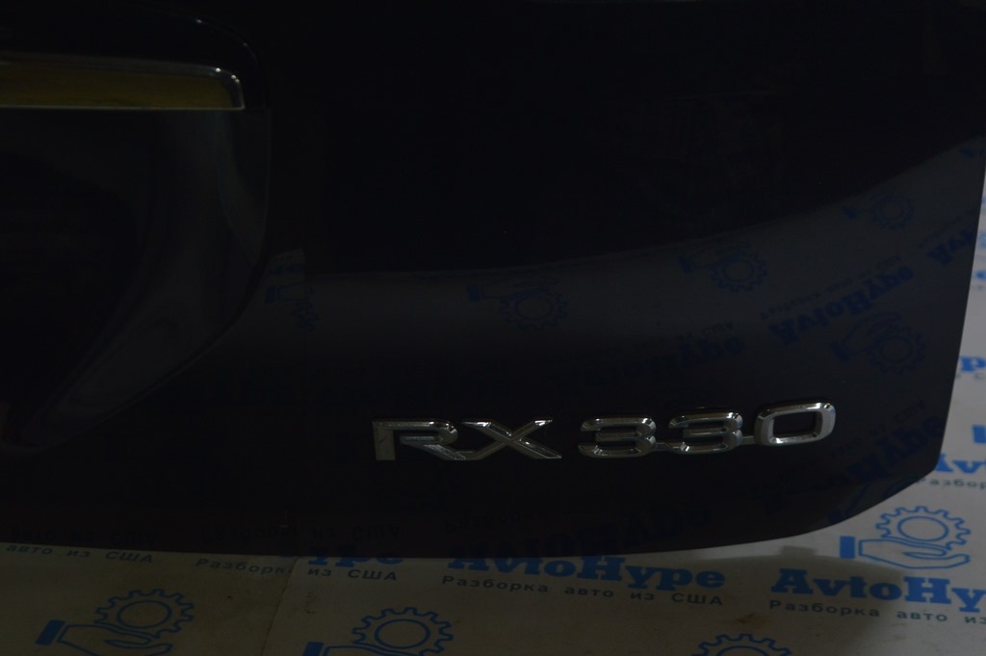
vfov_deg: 18.2
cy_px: 328
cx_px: 493
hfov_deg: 27.0
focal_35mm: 75
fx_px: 2052
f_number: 5.6
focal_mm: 50
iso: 400
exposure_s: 1/50
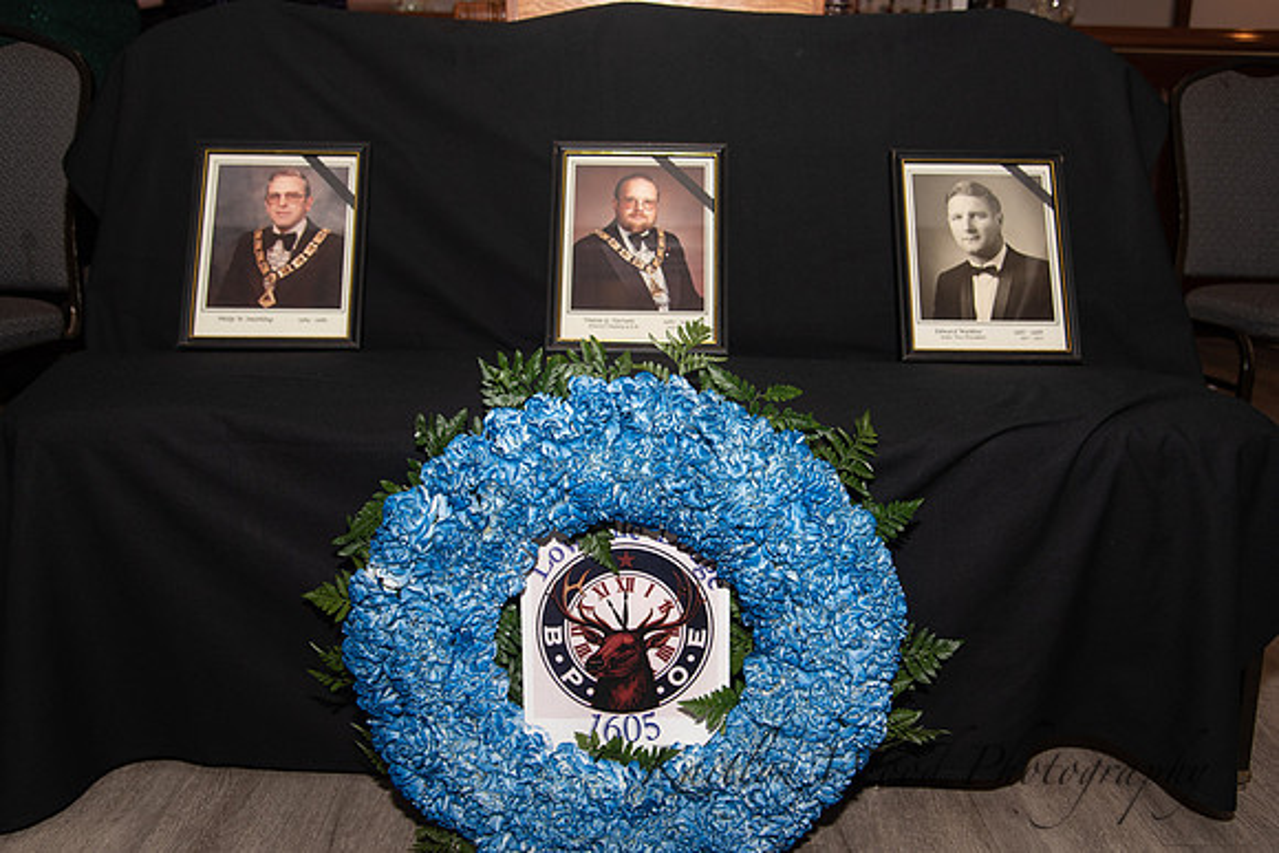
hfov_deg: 58.8
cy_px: 426
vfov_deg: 41.2
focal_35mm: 32
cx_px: 640
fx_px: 1136
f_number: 4
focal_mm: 30
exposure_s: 1/200
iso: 800
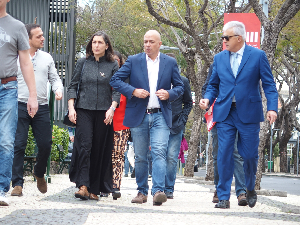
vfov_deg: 9.9
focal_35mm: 150
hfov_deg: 13.2
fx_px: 1300
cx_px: 150
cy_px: 112
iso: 125
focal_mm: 31.8
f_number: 2.8
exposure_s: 1/250
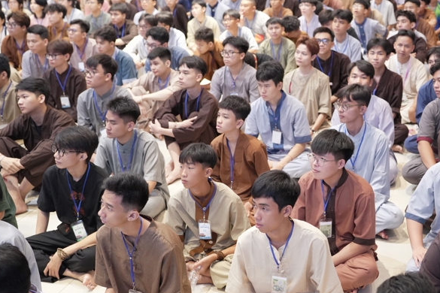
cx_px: 362
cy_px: 123
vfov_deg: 22.6
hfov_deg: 32.3
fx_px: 733
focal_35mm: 60
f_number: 2.8
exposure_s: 1/125
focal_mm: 36
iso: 4000
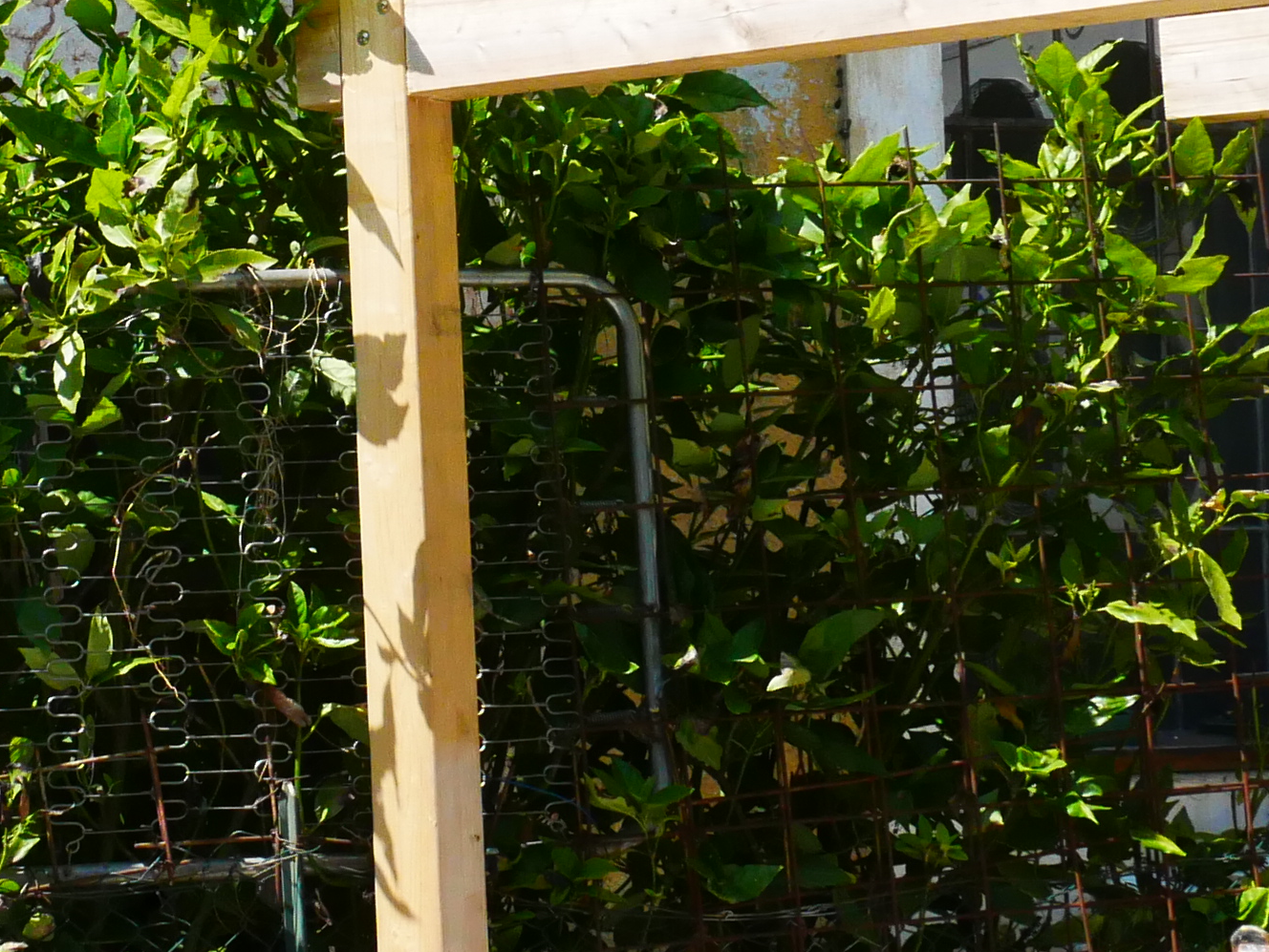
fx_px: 3044
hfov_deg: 22.5
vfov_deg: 17.6
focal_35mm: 83
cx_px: -50
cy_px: 197
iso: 800
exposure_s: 1/800
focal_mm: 12
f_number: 9
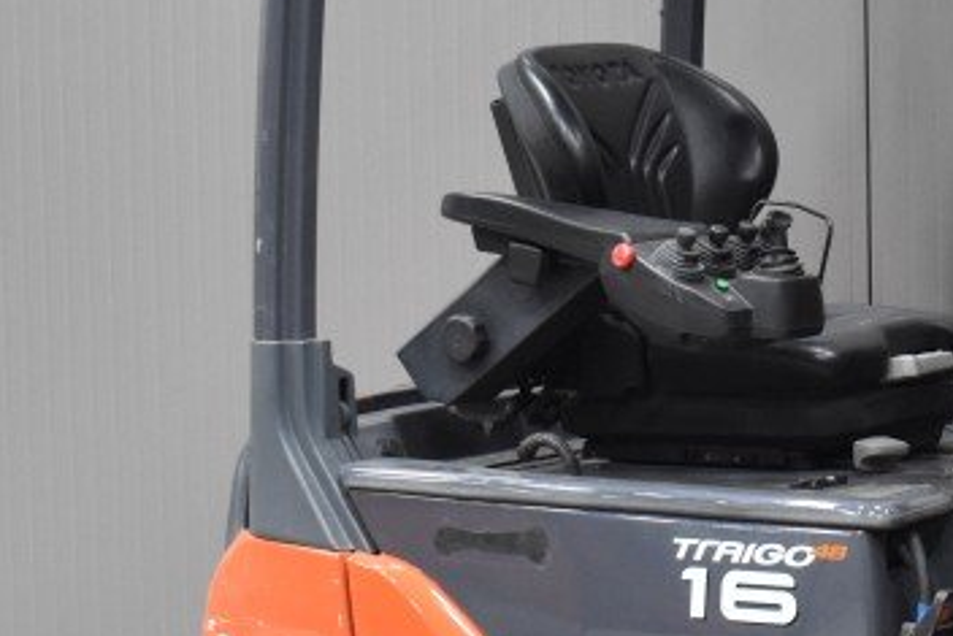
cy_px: 346
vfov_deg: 9.6
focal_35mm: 143
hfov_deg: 13.9
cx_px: 1140
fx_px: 3787
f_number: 5.6
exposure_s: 1/25
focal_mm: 28
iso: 1600
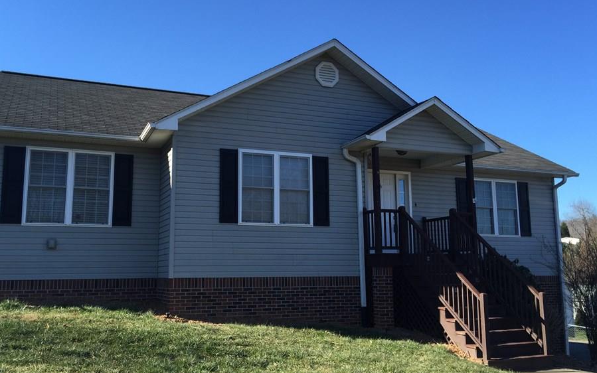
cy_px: 201
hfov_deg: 55.3
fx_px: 569
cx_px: 276
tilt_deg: +8.1
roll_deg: -0.3
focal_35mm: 35
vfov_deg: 36.3
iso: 32
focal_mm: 4.15
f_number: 2.2
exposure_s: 1/719
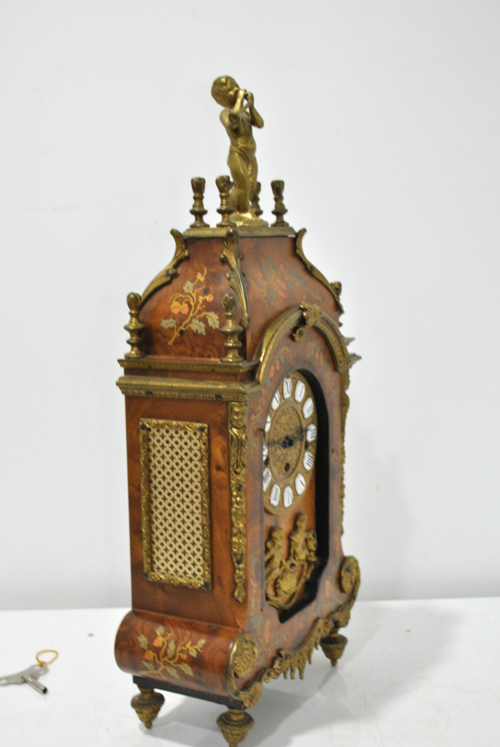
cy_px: 382
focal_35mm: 49
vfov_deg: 40.6
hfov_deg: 27.8
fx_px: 1009
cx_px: 231
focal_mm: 29
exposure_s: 1/20
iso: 200
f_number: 4.5
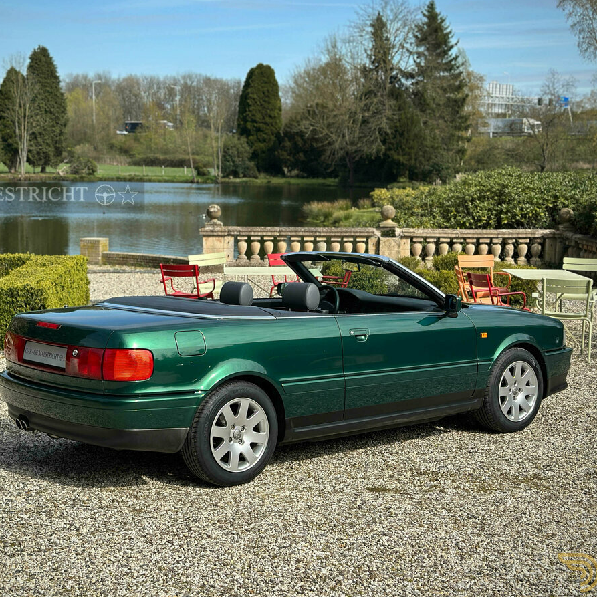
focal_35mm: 57
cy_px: 298
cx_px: 263
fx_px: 1112
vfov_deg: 30.0
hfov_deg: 30.0
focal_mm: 6.86
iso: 100
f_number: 1.78
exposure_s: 1/4566
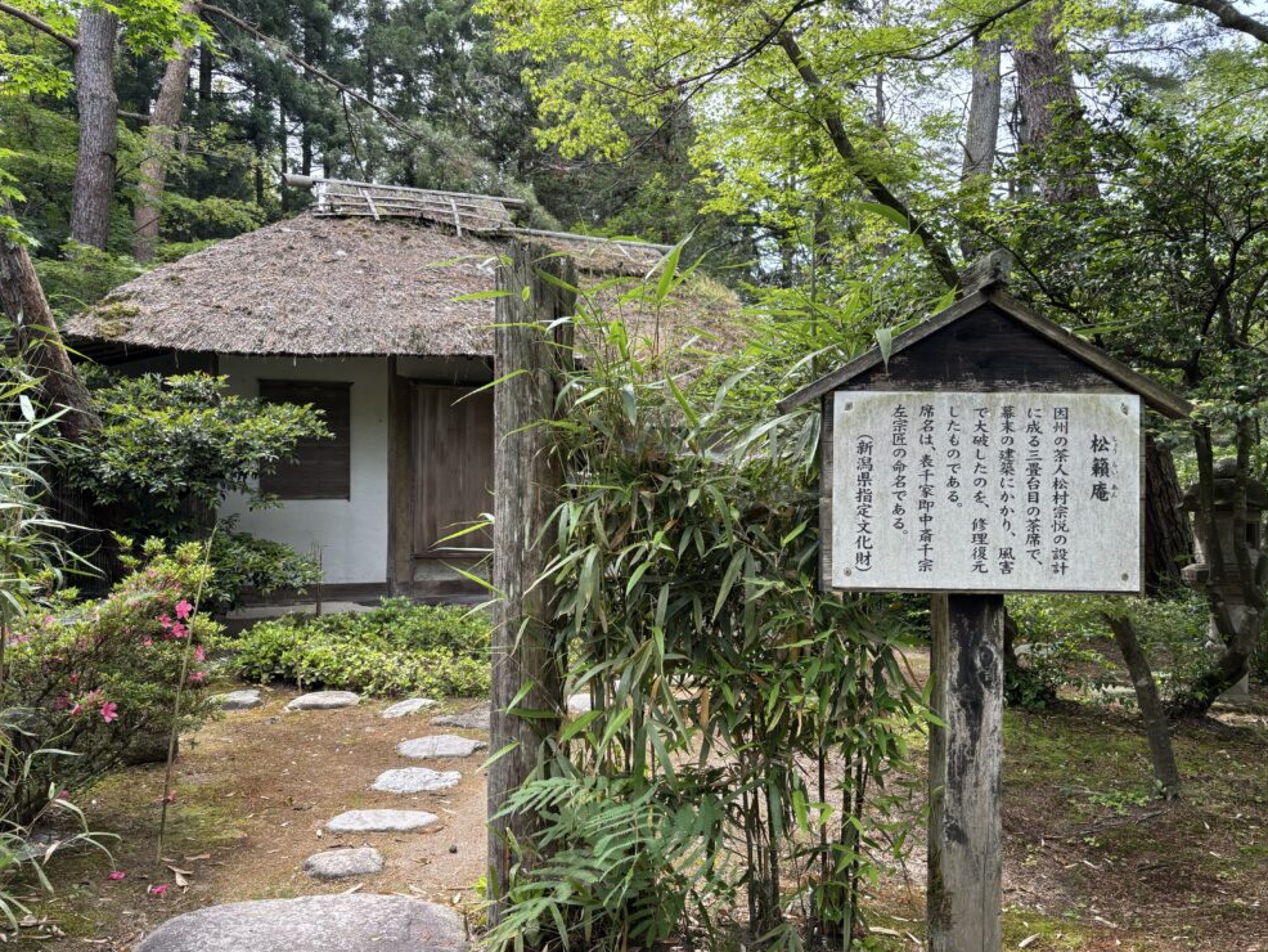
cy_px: 488
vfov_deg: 51.4
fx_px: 989
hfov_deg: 65.3
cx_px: 622
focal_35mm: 27
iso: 50
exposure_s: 1/313
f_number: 1.6
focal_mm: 5.96
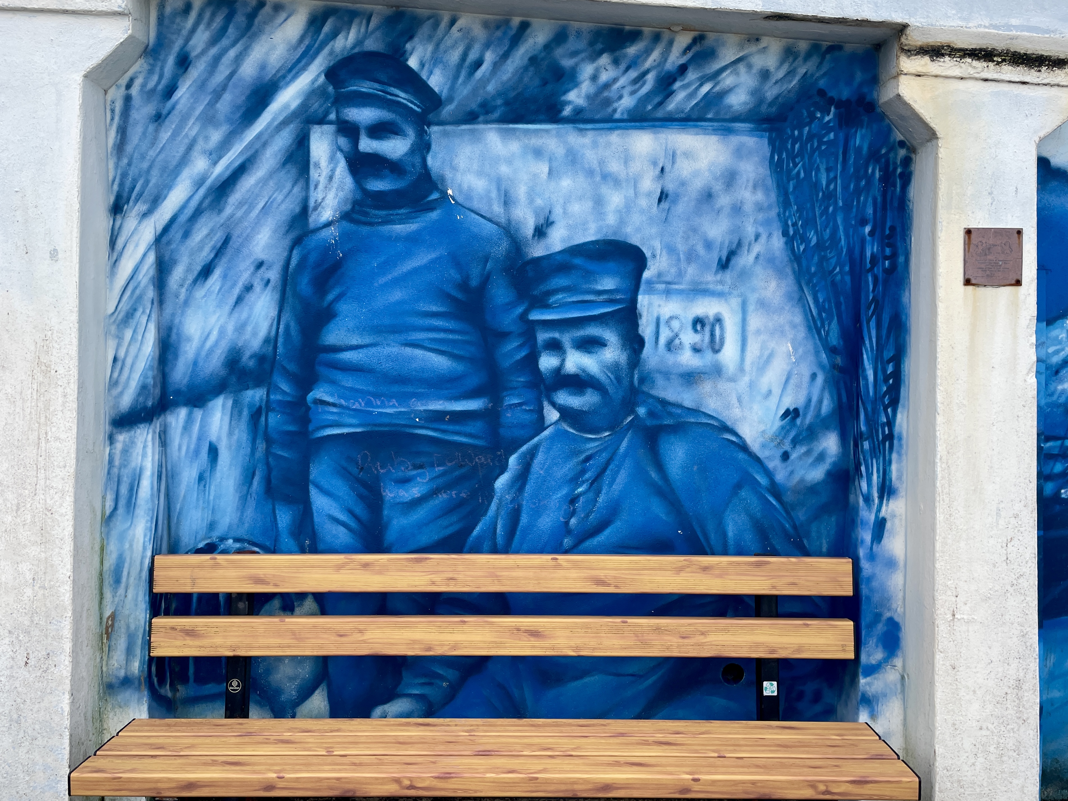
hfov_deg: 67.3
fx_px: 802
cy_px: 400
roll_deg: +1.7
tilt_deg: -8.0
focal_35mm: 26
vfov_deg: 53.1
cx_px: 534
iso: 32
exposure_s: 1/769
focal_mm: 4.2
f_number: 1.6
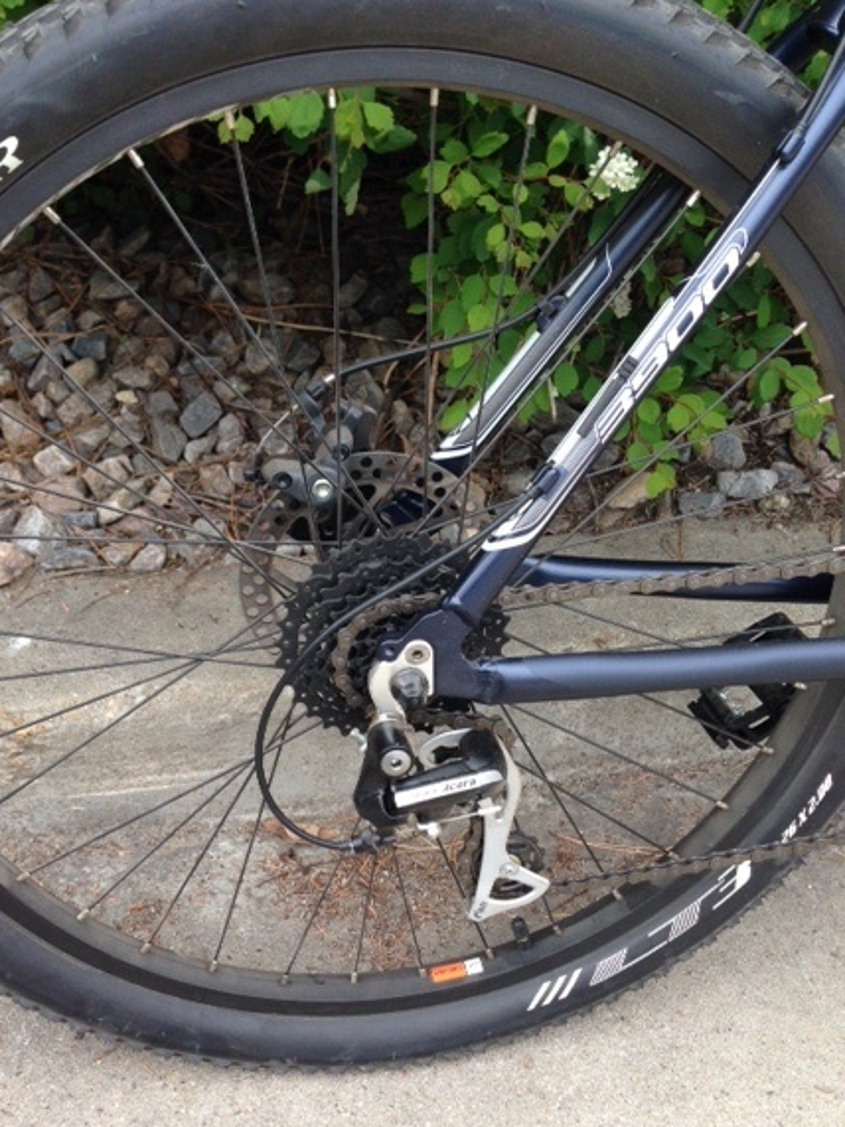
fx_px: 1205
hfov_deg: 38.6
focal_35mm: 37
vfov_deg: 50.1
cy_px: 616
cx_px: 373
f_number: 2.4
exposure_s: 1/120
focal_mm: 4.12
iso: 80
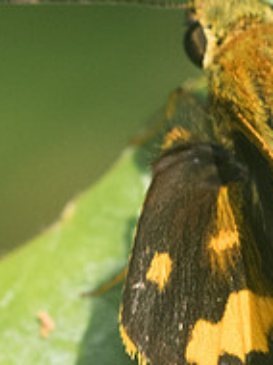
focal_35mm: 1078
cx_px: 265
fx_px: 11361
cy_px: 295
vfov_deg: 1.8
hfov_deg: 1.4
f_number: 14
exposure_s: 1/250
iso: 1000
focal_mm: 150
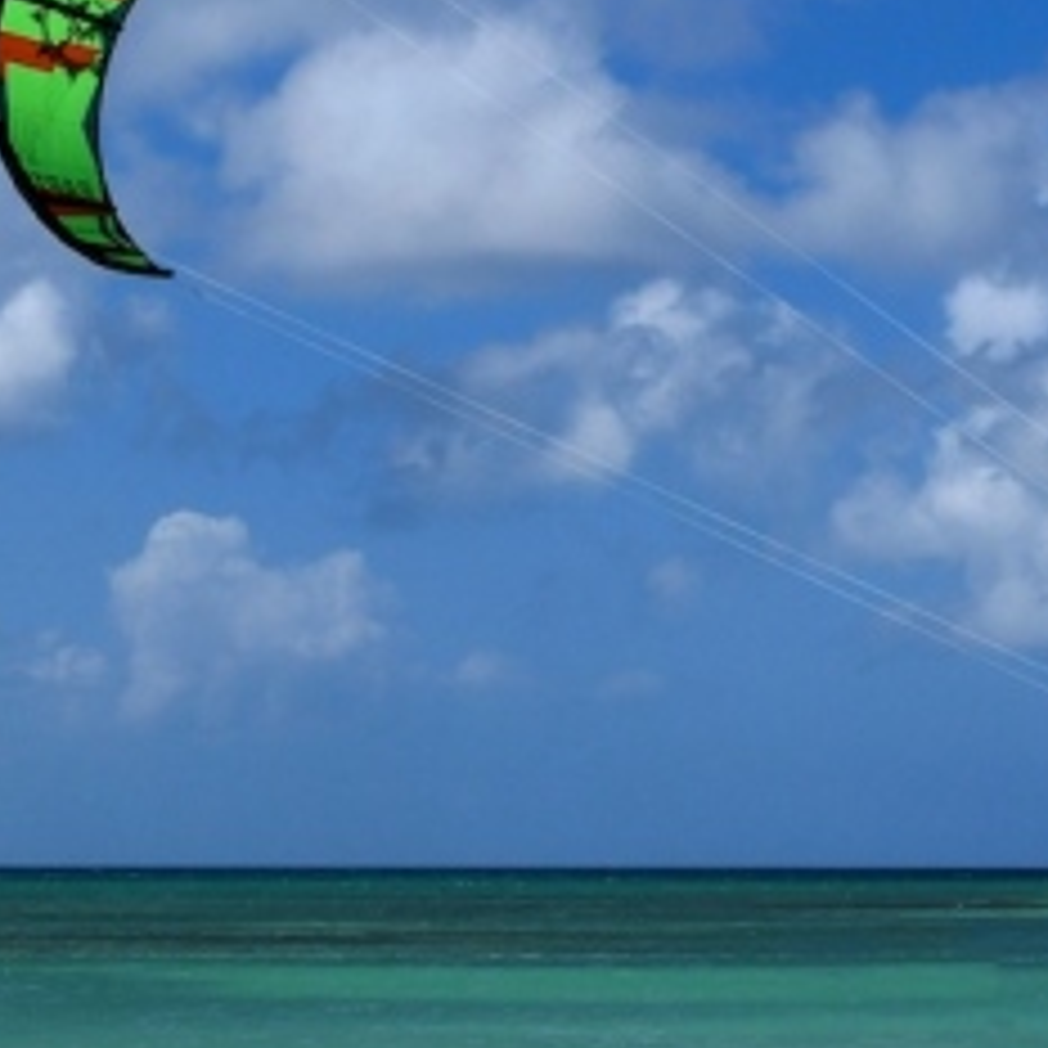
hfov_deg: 12.4
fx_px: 4795
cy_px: 580
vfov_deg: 12.5
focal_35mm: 140
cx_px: 756
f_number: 14
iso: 400
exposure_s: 1/800
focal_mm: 32
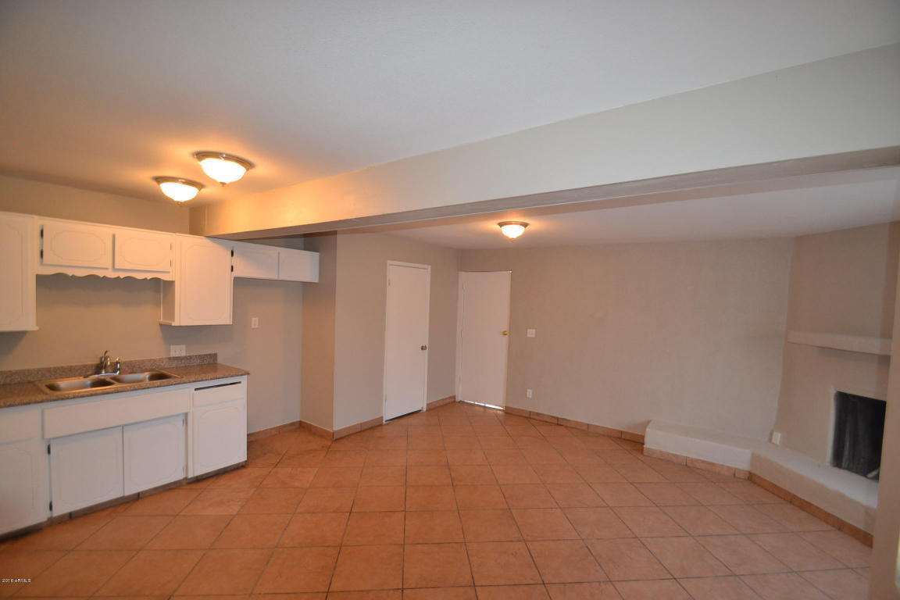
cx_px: 450
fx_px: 375
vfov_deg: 77.3
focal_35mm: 15
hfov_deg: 100.4
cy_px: 300
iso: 640
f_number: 3.5
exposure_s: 1/60
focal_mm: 10
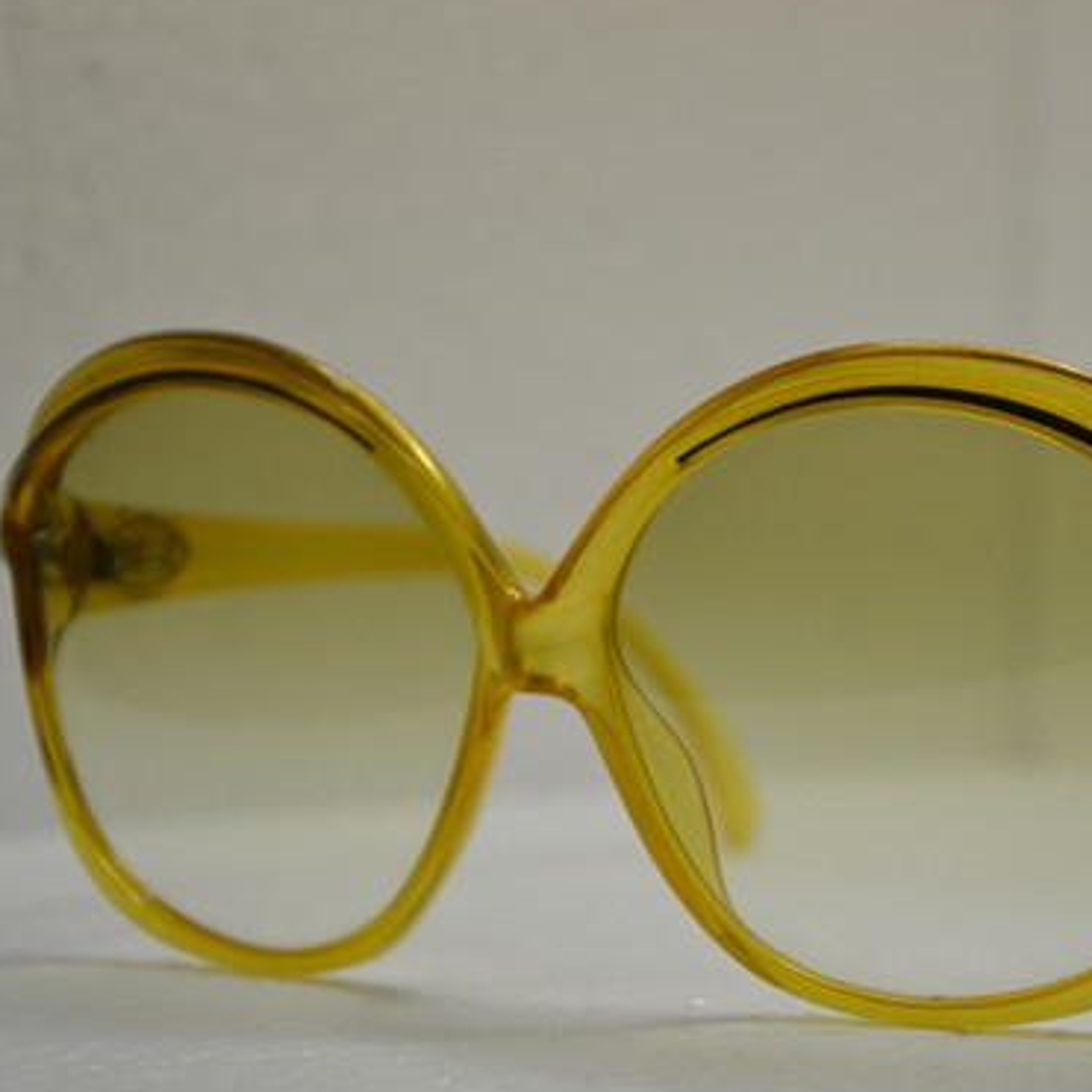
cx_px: 809
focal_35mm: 155
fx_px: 5521
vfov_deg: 11.3
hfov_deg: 11.3
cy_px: 571
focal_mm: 75
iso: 400
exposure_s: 1/80
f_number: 5.3
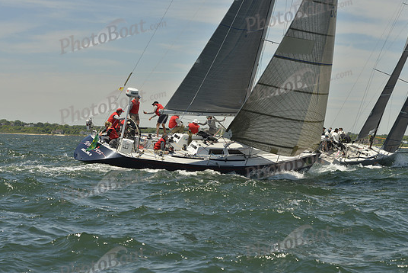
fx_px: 1043
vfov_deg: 14.9
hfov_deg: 22.1
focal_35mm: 92
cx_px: 206
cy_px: 134
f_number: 8
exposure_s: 1/1600
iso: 280
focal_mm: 85
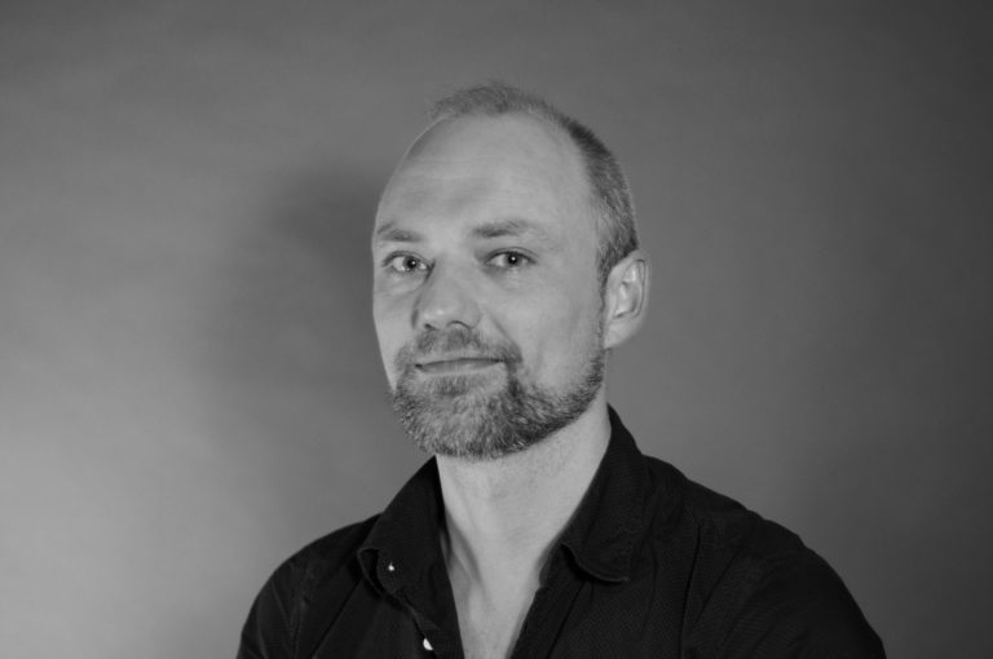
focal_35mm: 75
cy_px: 330
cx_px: 496
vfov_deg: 18.1
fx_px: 2066
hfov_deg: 27.0
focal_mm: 50
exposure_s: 1/30
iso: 200
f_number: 1.8
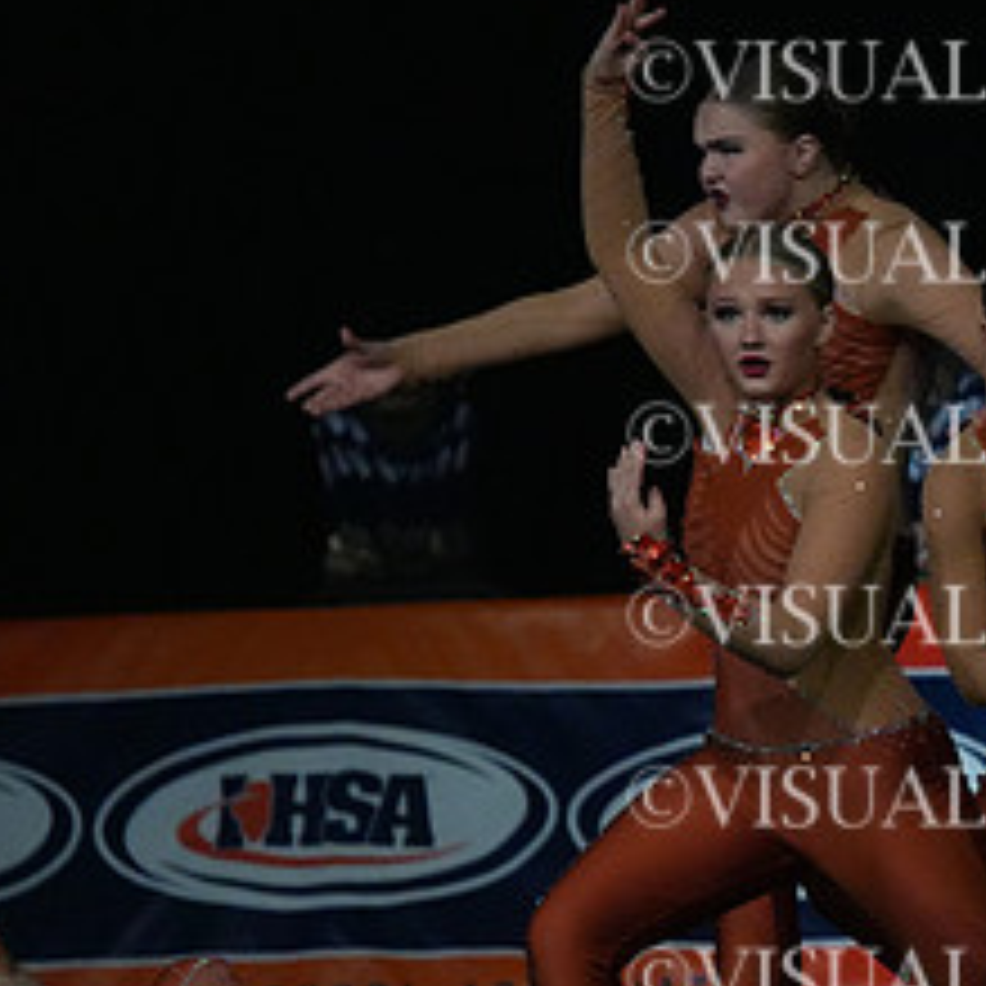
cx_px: 1279
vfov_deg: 3.1
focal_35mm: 564
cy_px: 525
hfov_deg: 3.1
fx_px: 18175
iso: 12800
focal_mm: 250
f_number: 5
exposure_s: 1/1000
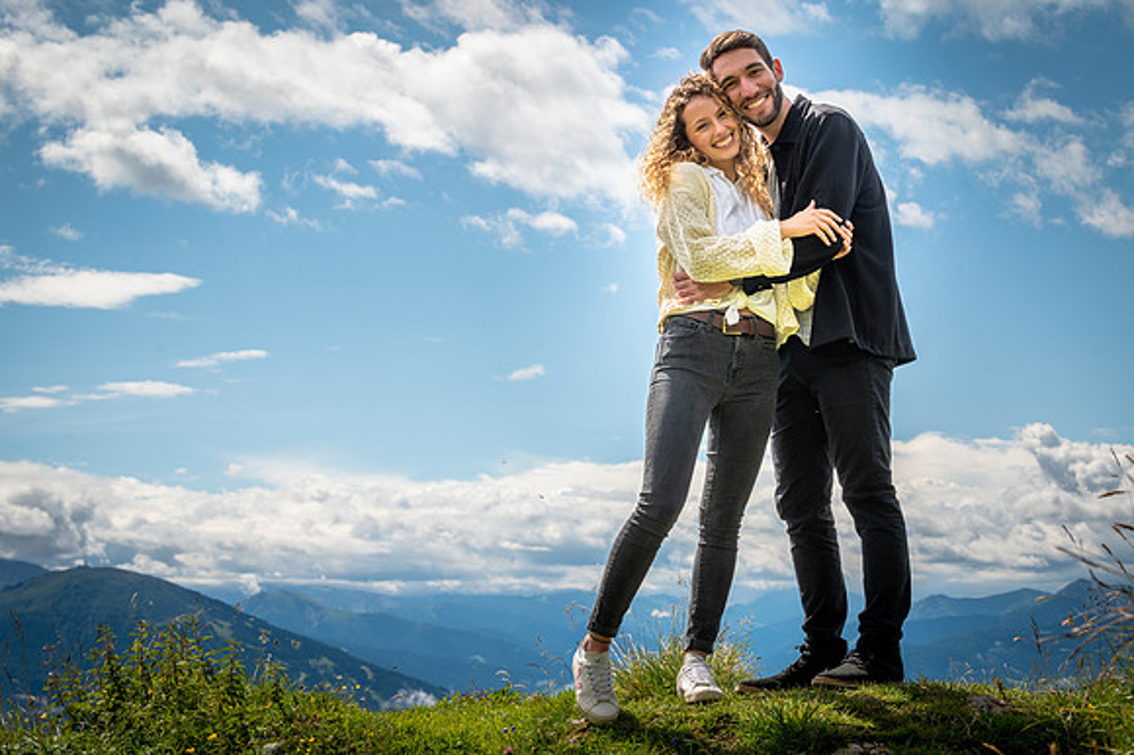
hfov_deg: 28.9
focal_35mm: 70
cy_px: 378
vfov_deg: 19.4
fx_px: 2204
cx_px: 567
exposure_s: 1/320
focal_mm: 70
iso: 100
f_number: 11
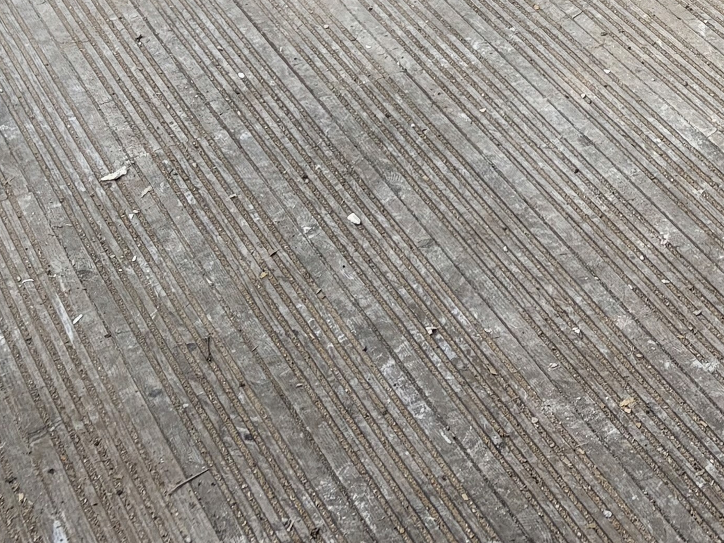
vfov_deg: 12.6
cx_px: 715
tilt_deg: -14.9
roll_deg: +2.6
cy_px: -423
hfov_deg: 17.9
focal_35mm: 107
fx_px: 2238
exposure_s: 1/3125
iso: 50
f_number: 1.6
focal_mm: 5.96
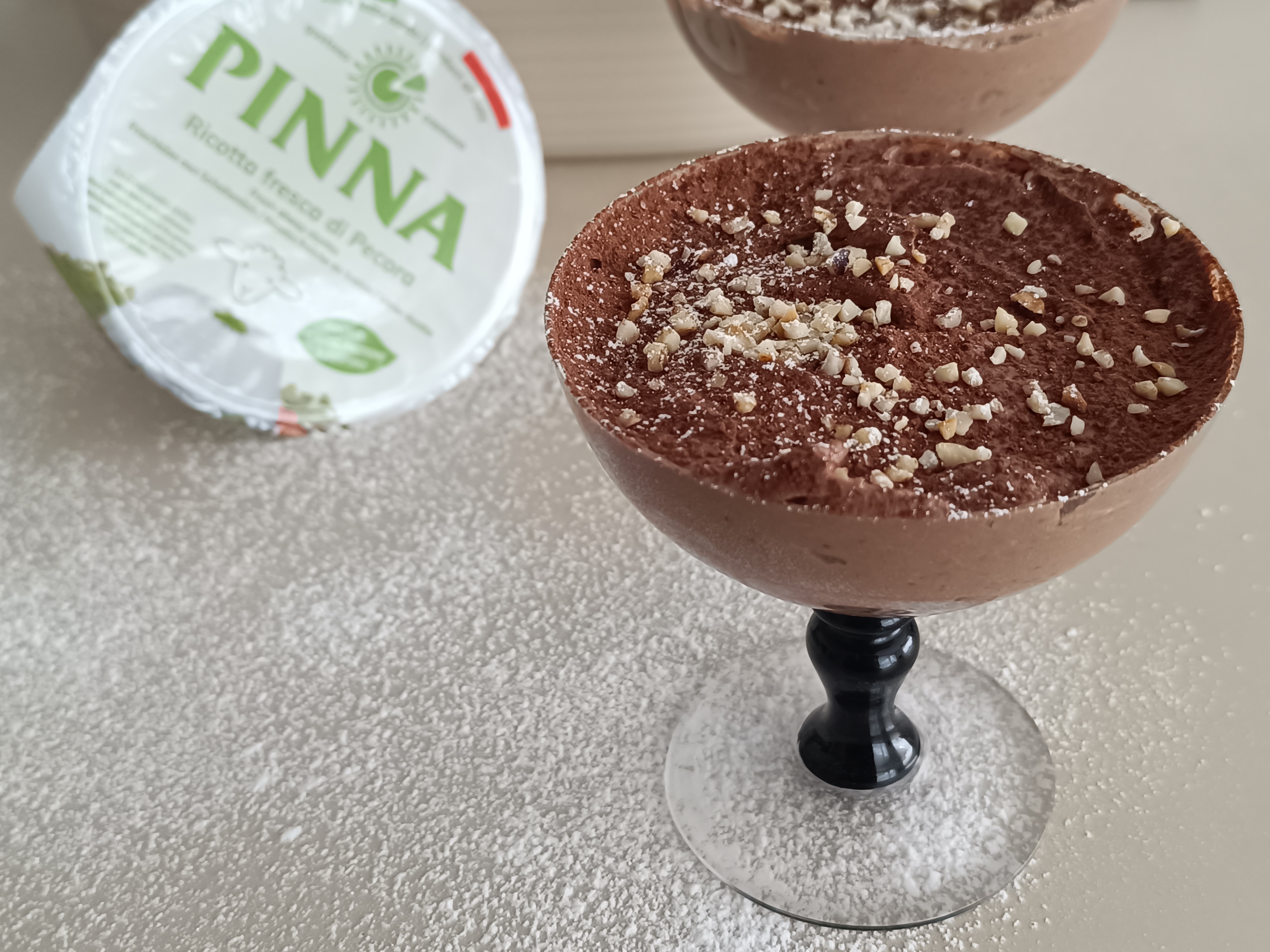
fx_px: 881
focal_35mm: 24
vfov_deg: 56.8
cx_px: 635
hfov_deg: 71.6
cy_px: 476
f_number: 1.65
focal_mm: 6.14
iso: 820
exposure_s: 1/100
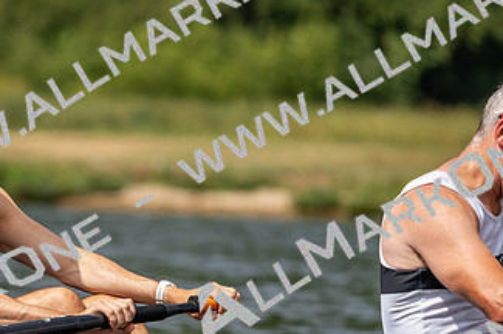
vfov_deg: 2.3
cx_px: 65
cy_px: 210
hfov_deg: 3.5
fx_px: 8207
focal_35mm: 588
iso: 200
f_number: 6.3
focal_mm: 329
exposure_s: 1/1600
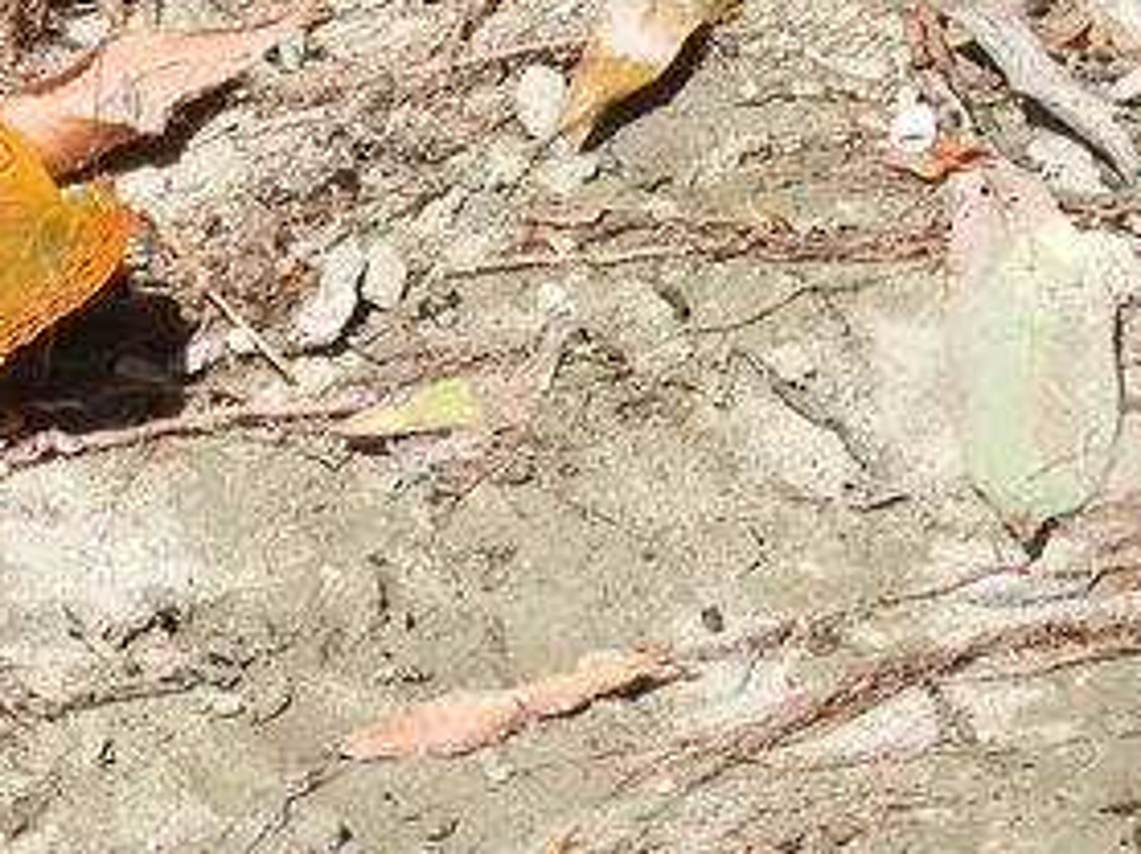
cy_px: 181
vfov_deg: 1.7
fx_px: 28817
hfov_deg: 2.3
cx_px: 86
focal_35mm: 875
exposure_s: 1/320
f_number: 6.3
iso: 100
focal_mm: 67.8
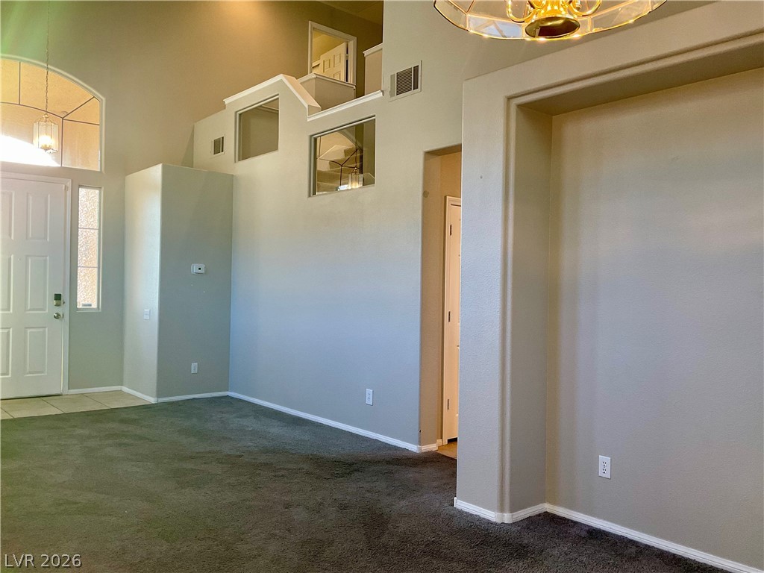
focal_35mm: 29
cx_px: 382
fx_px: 640
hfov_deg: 61.7
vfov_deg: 48.2
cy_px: 286
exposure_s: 1/60
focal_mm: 3
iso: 64
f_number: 1.8
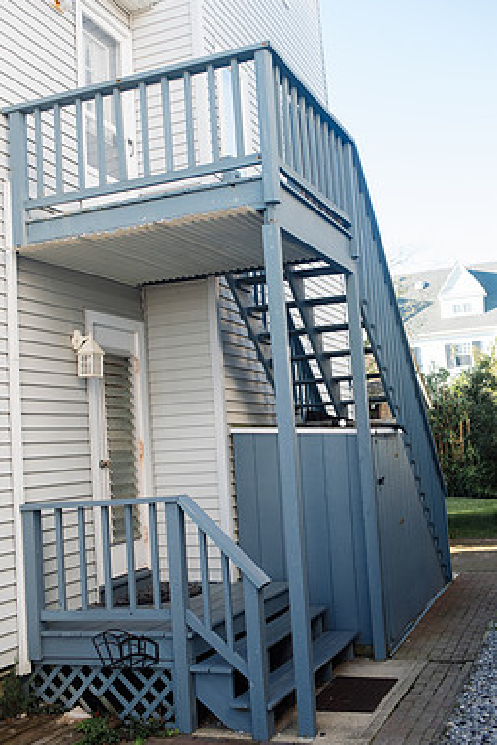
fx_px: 849
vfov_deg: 47.4
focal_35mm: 41
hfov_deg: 32.6
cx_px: 256
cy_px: 353
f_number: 2.8
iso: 640
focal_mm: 35
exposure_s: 1/1250
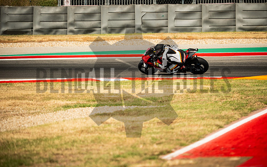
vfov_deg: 3.1
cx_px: 134
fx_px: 3128
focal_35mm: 430
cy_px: 81
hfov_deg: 4.9
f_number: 2.8
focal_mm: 280
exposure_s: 1/2500
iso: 320
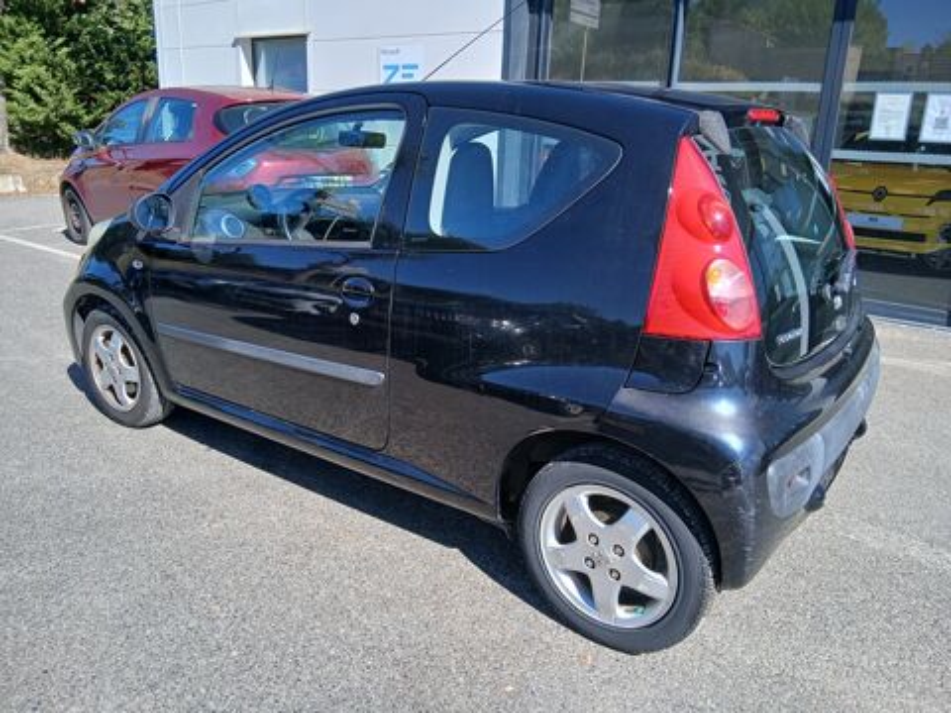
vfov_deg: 53.1
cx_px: 476
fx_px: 714
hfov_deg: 67.3
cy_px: 356
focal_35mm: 26
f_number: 1.8
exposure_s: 1/225
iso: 20
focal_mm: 3.98
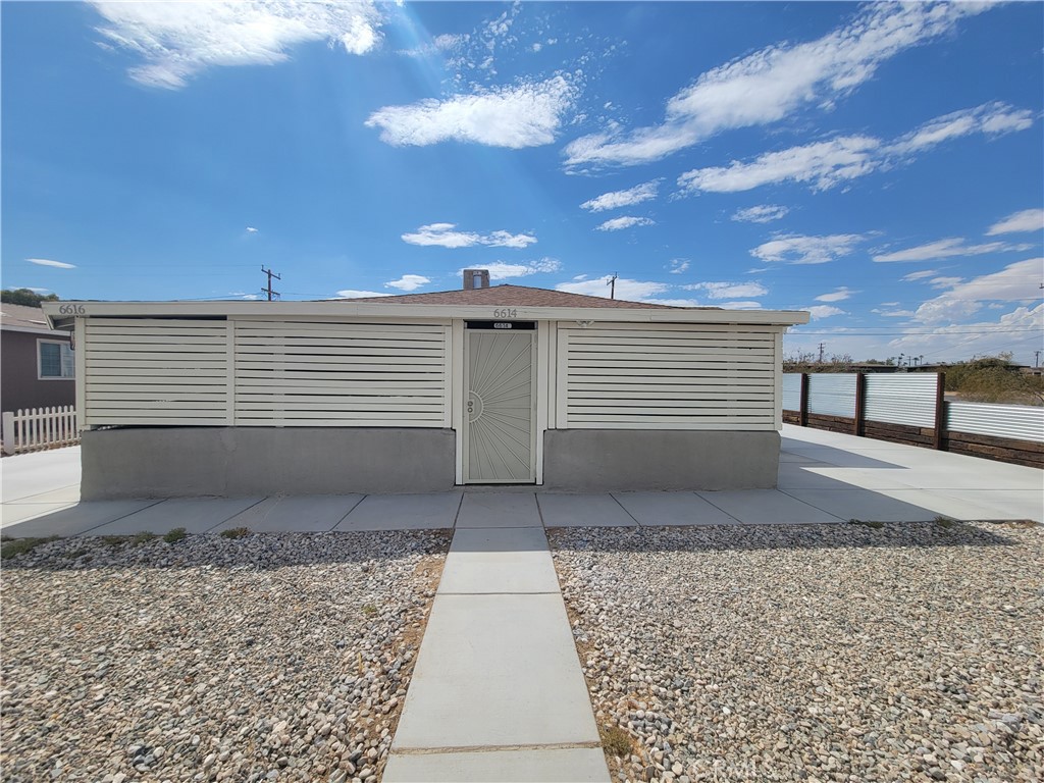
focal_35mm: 13
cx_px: 522
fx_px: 392
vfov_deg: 89.9
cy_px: 392
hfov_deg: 106.2
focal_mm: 2.2
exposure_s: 1/3829
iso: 50
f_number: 2.2
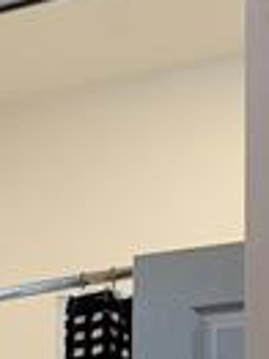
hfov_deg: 8.6
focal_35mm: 153
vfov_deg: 12.3
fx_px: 1588
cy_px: 551
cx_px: -420
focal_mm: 5.4
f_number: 1.8
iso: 200
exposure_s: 1/40
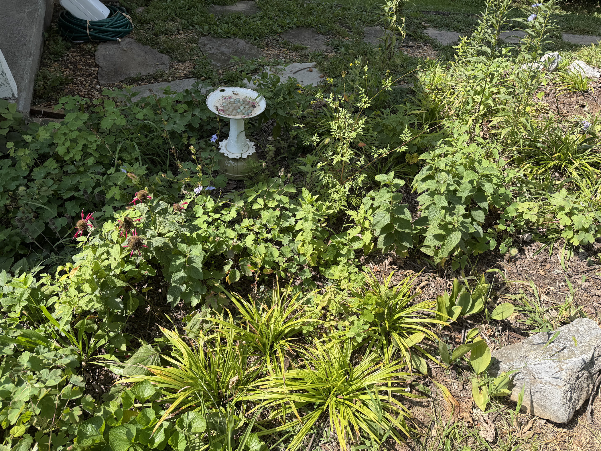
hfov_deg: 71.6
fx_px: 417
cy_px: 226
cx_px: 300
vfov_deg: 56.8
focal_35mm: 24
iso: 80
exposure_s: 1/2000
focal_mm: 6.8
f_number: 1.8
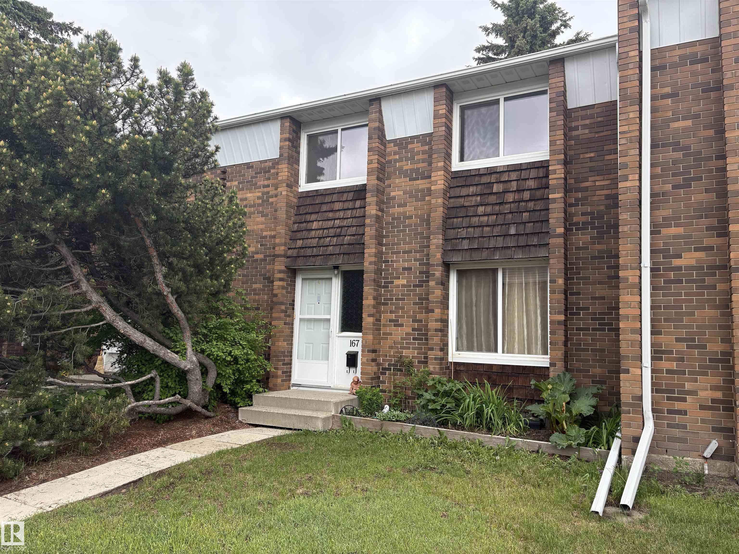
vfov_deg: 53.1
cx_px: 370
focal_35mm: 26
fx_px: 555
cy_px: 277
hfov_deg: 67.3
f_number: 1.6
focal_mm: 5.96
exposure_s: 1/581
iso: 64
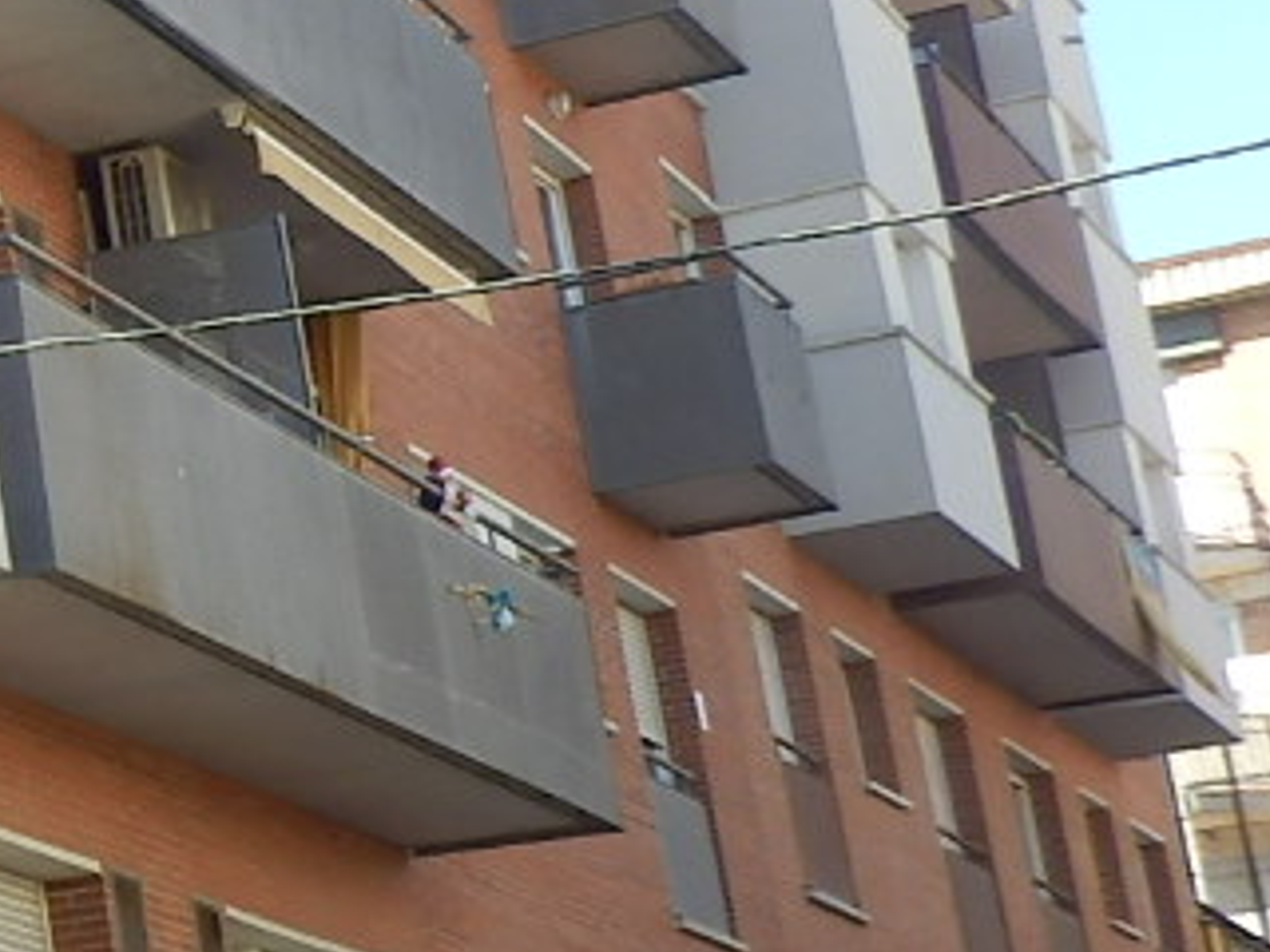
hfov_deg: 11.1
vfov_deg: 9.9
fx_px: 5503
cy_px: 198
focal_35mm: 150
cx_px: -1758
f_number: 3.5
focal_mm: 5.3
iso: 80
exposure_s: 1/200
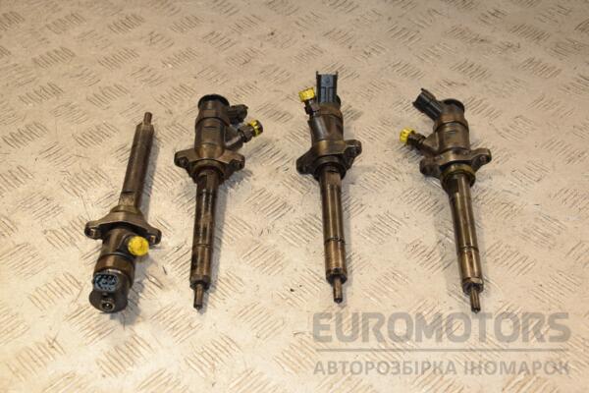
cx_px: 294
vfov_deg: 23.8
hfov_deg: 35.1
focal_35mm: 57
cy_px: 196
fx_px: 933
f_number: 6.3
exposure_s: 1/200
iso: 800
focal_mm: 38
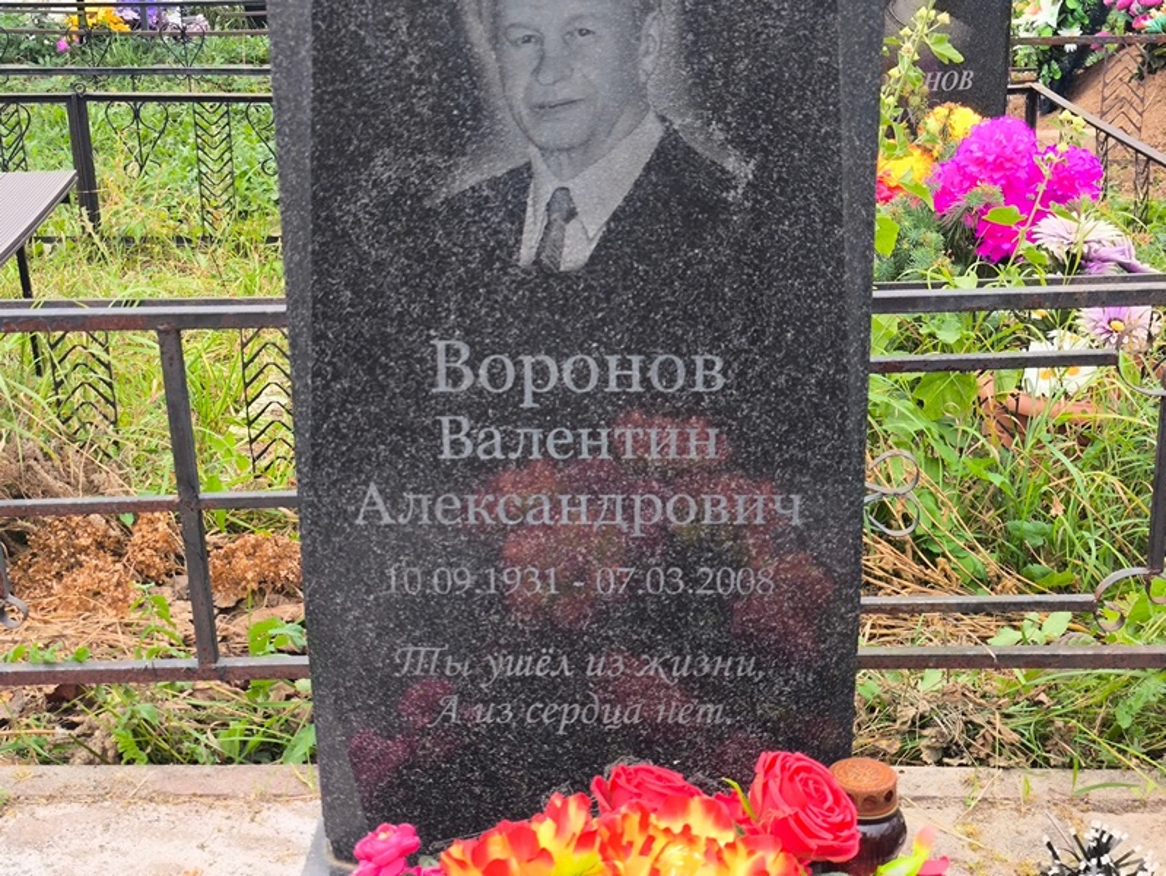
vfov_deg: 29.1
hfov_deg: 38.2
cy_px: 438
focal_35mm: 50
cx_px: 583
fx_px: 1685
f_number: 1.7
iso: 64
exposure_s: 1/120
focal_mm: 4.71
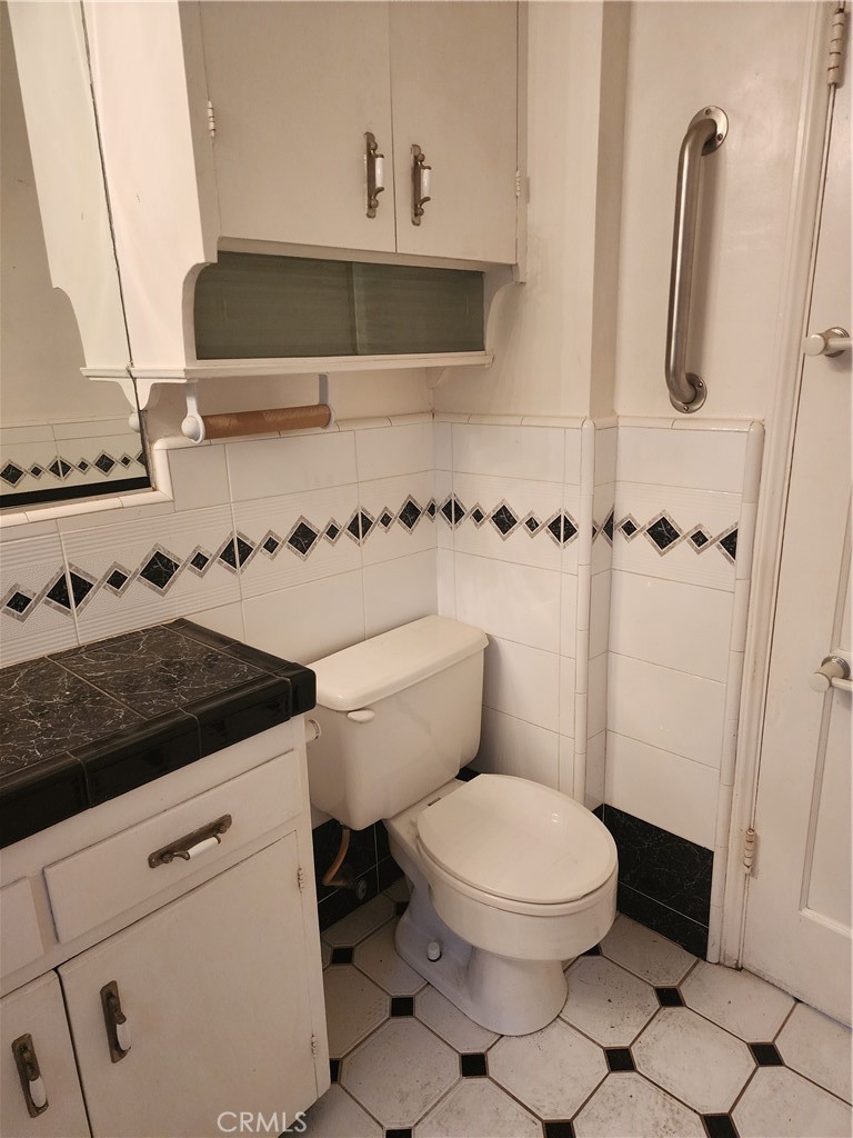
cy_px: 569
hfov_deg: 58.9
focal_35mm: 23
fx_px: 756
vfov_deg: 73.9
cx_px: 426
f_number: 1.8
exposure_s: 1/120
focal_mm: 6.4
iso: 640
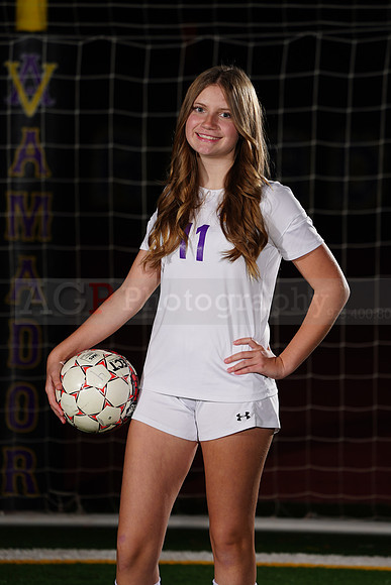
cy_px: 292
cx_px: 196
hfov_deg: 4.6
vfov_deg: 6.9
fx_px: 4884
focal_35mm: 300
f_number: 7.1
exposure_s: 1/200
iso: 200
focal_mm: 300
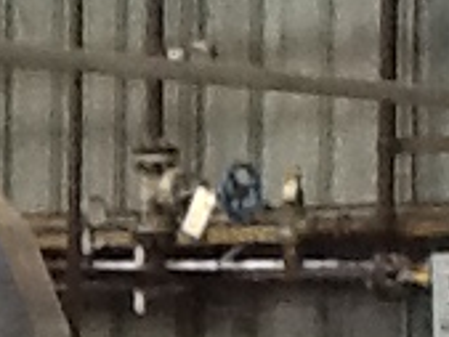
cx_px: -438
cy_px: 456
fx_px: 2362
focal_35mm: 182
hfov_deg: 10.1
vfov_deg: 8.1
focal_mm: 2.03
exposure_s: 1/30
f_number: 2.4
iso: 160
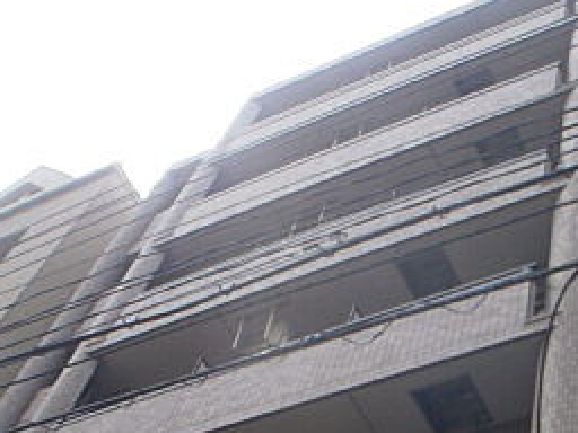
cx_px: 406
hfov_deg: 21.6
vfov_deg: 16.2
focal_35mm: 90
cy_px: 401
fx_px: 1503
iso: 80
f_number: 3.1
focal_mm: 6.4
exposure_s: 1/500
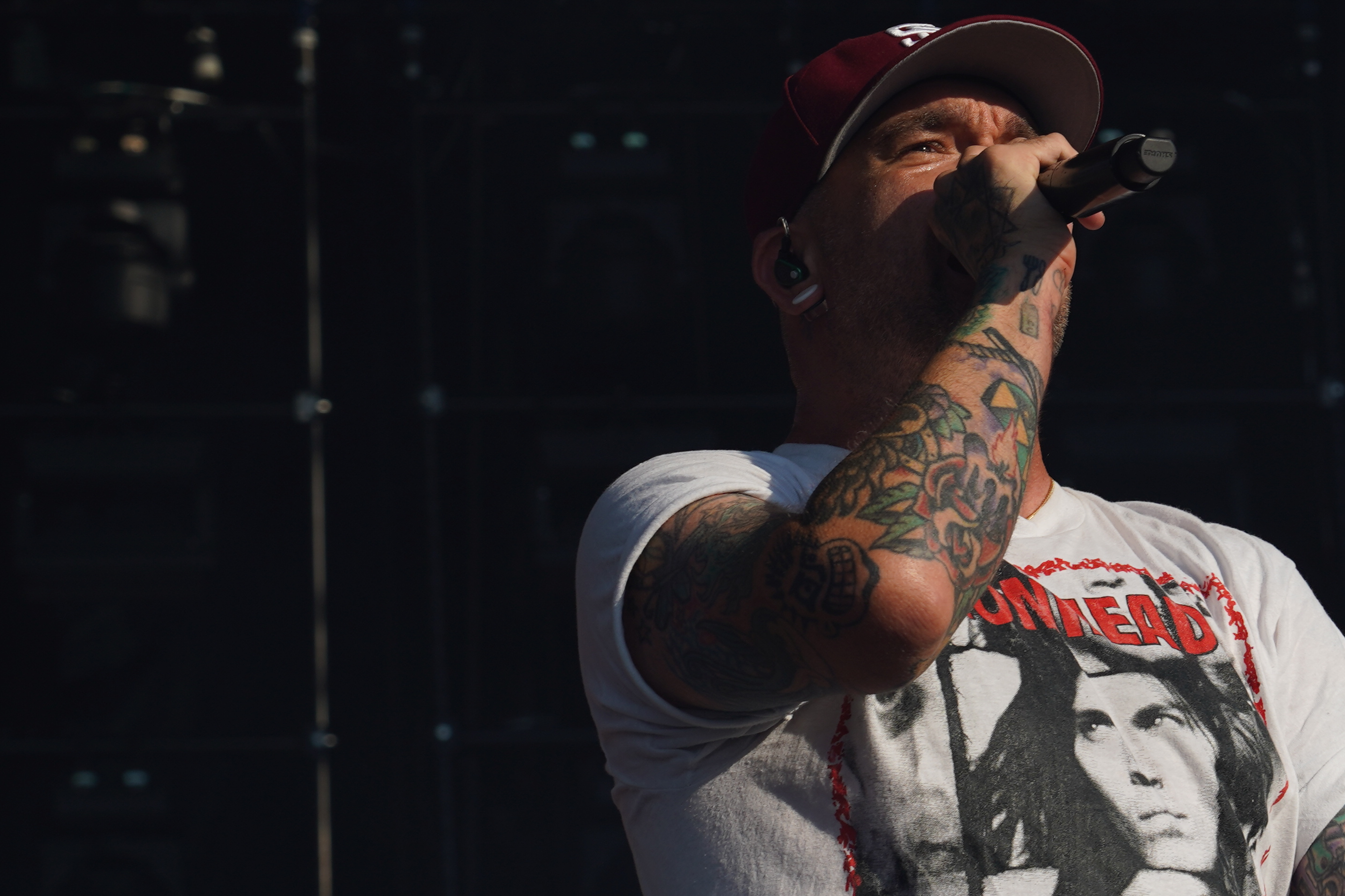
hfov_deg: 9.3
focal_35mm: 221
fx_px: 8255
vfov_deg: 6.2
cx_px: 1132
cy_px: 564
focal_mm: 105
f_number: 8
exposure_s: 1/500
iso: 100
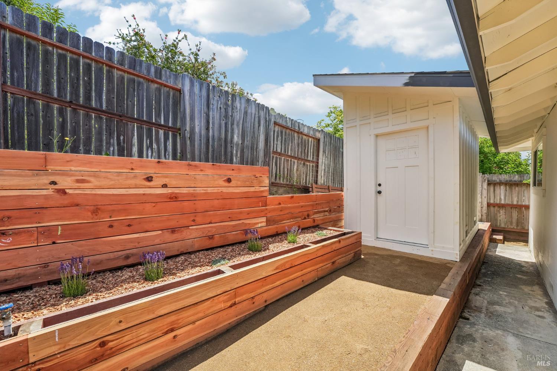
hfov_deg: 104.3
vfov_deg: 81.2
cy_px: 186
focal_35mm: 14
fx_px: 217
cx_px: 278
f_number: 8
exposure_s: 1/1250
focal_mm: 14
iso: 640
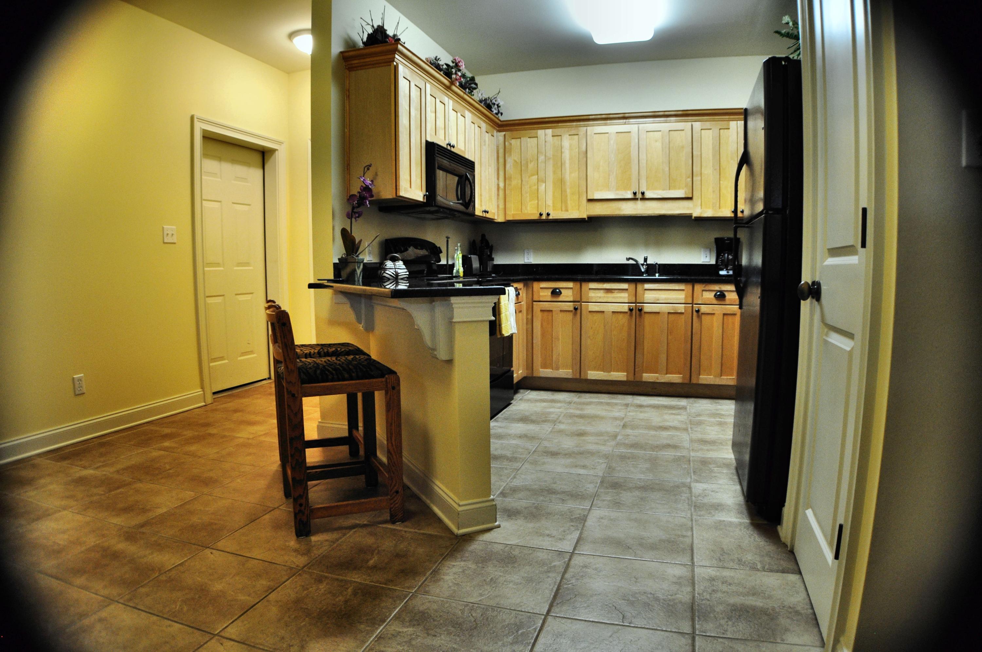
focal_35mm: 27
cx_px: 491
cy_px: 326
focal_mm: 18
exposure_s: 1/40
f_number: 3.5
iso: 720
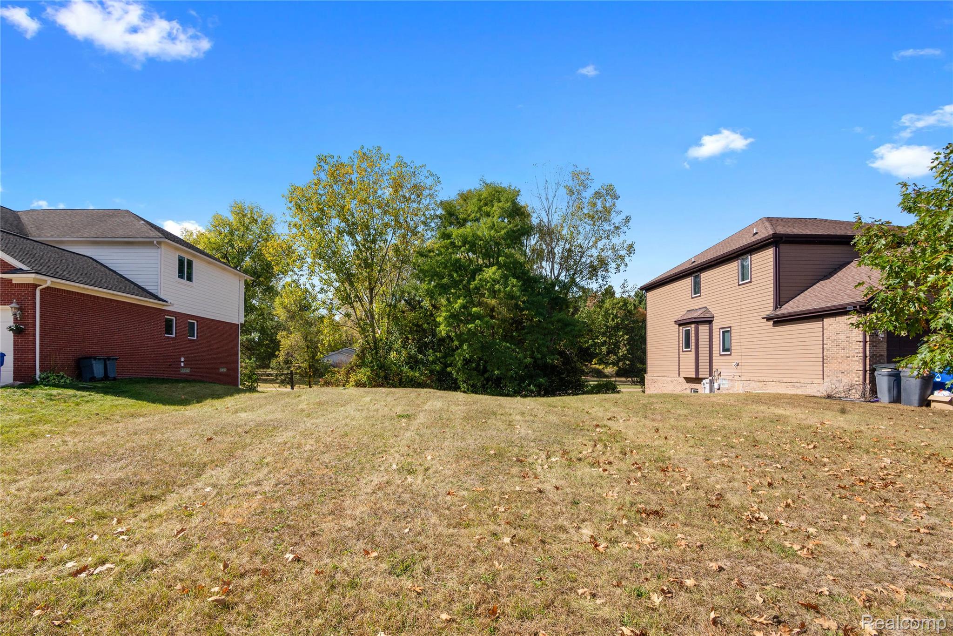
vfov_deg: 47.9
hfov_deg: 67.4
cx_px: 476
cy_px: 318
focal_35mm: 27
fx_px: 715
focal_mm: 27
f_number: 9
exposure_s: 1/1000
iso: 320
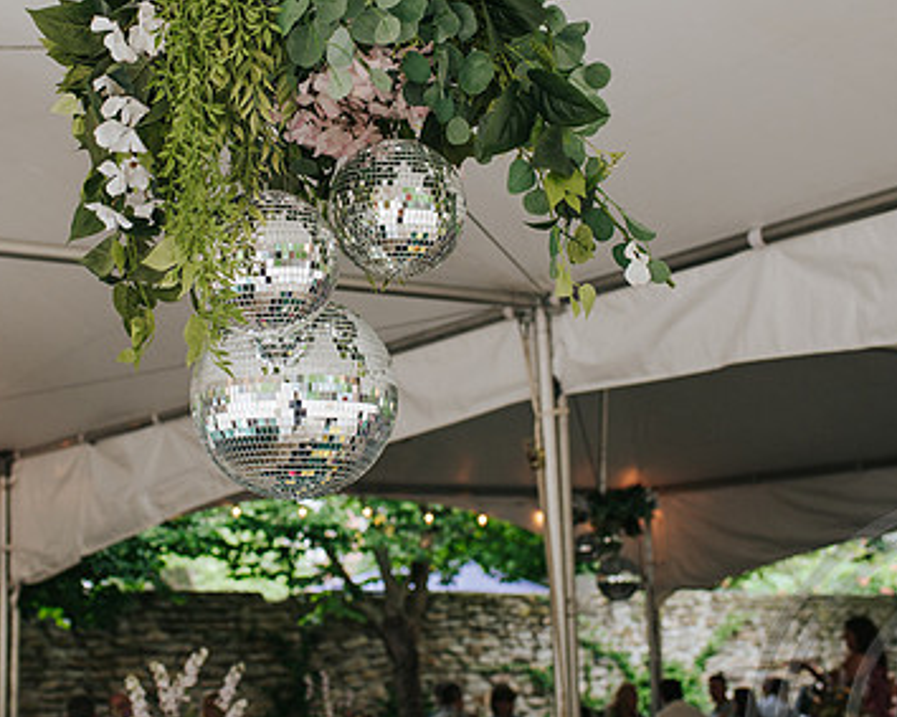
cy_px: 259
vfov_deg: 24.9
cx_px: 285
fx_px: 1619
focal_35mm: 61
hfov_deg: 30.7
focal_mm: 35
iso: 800
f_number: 3.2
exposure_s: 1/200
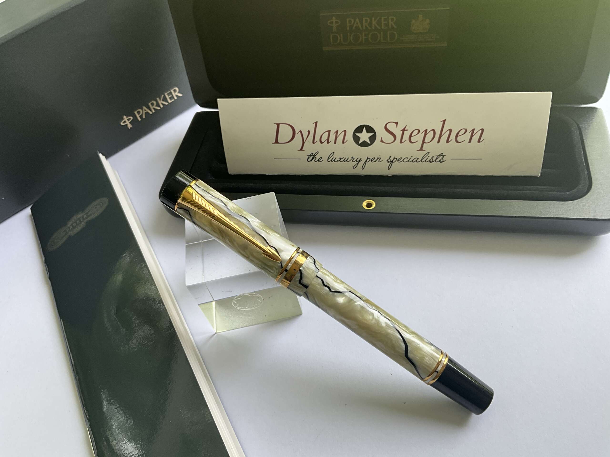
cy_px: 228
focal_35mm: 29
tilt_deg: -51.8
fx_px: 511
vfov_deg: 48.2
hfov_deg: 61.7
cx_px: 305
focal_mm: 3
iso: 25
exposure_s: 1/122
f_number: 1.8
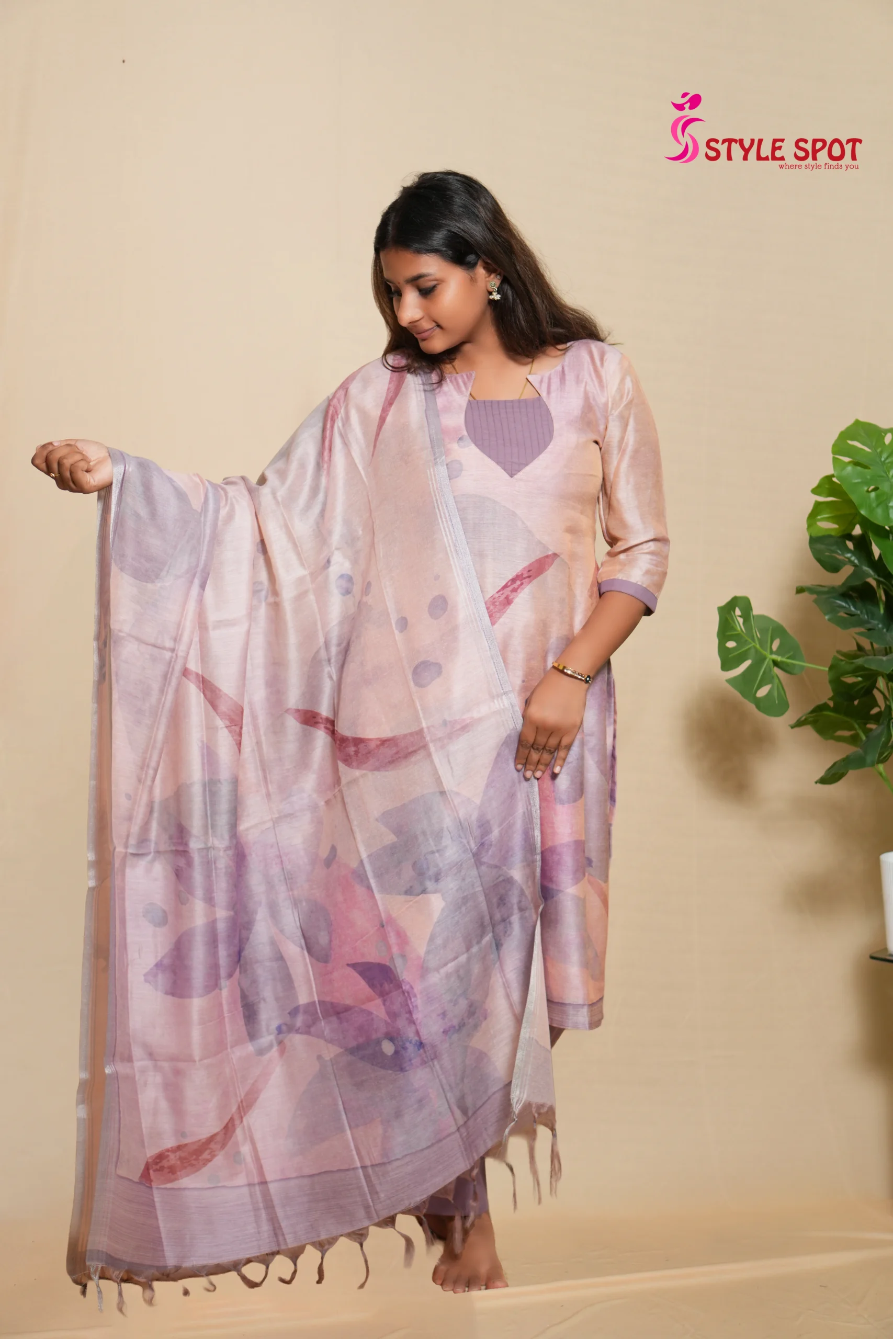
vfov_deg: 27.0
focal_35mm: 75
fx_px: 2790
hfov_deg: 18.2
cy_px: 670
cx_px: 446
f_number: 1.8
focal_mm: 50
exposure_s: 1/125
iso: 250
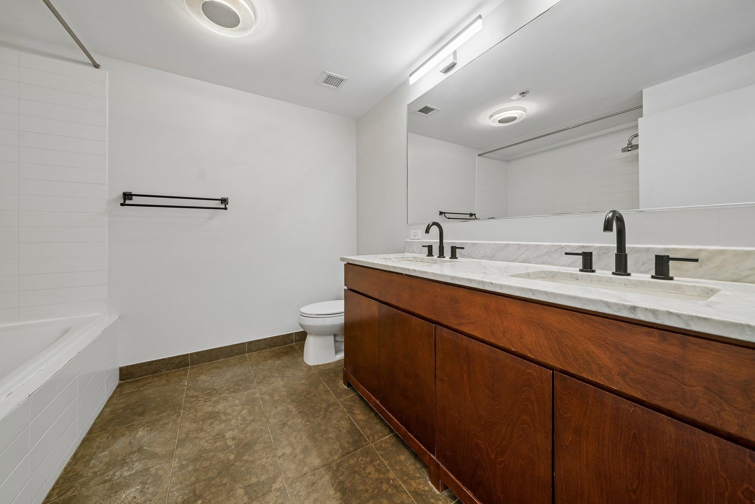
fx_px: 252
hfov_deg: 112.6
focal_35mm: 12
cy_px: 252
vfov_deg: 90.0
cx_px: 378
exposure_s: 1/5
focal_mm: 12
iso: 100
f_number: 7.1
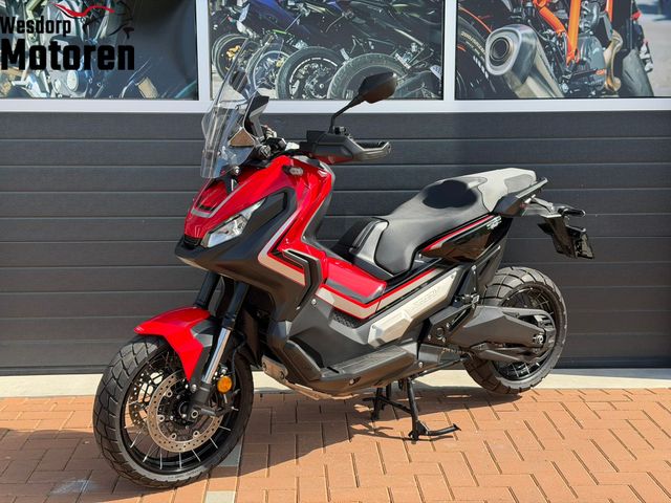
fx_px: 930
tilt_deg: -7.0
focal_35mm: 48
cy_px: 252
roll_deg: +0.4
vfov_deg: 30.3
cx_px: 336
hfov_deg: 39.7
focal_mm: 6.76
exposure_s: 1/2088
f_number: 1.78
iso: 100
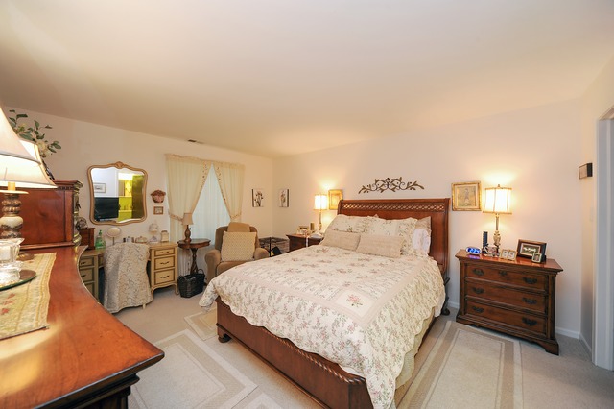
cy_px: 204
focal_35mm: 13
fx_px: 222
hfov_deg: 108.4
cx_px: 307
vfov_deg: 85.4
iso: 200
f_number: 8
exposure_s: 1/2.5
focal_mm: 13
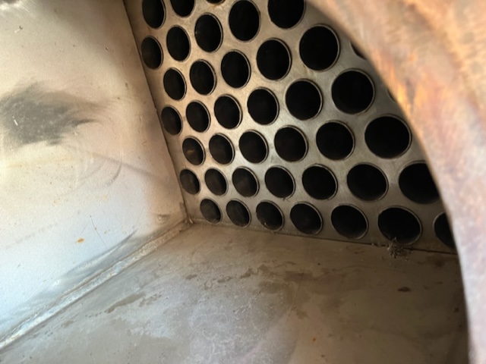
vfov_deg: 53.1
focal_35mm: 26
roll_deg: +15.0
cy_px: 182
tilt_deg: -16.6
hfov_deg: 67.3
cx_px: 243
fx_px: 365
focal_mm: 5.1
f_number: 1.6
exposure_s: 1/30
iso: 640
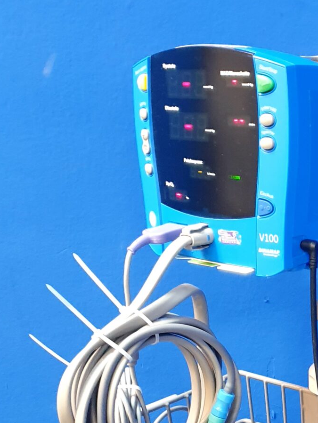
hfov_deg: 19.3
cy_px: 502
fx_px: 906
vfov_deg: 24.0
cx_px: 318
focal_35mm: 74
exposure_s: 1/25
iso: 250
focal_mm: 4.3
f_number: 1.5
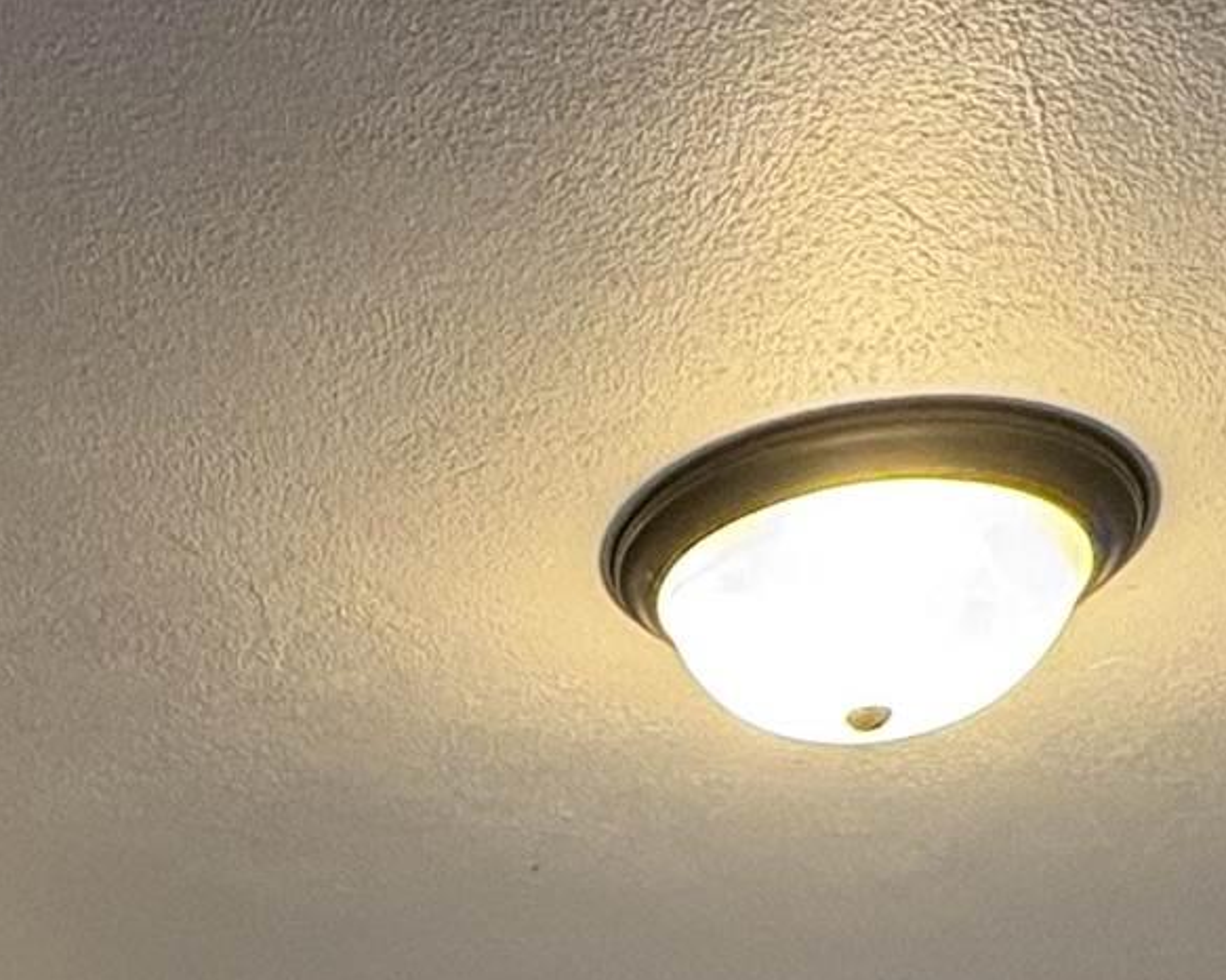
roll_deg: -0.9
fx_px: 2612
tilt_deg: -3.9
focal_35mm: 72
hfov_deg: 25.8
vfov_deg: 16.0
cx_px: 202
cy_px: 2015
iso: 200
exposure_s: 1/60
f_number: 2.2
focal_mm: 2.22
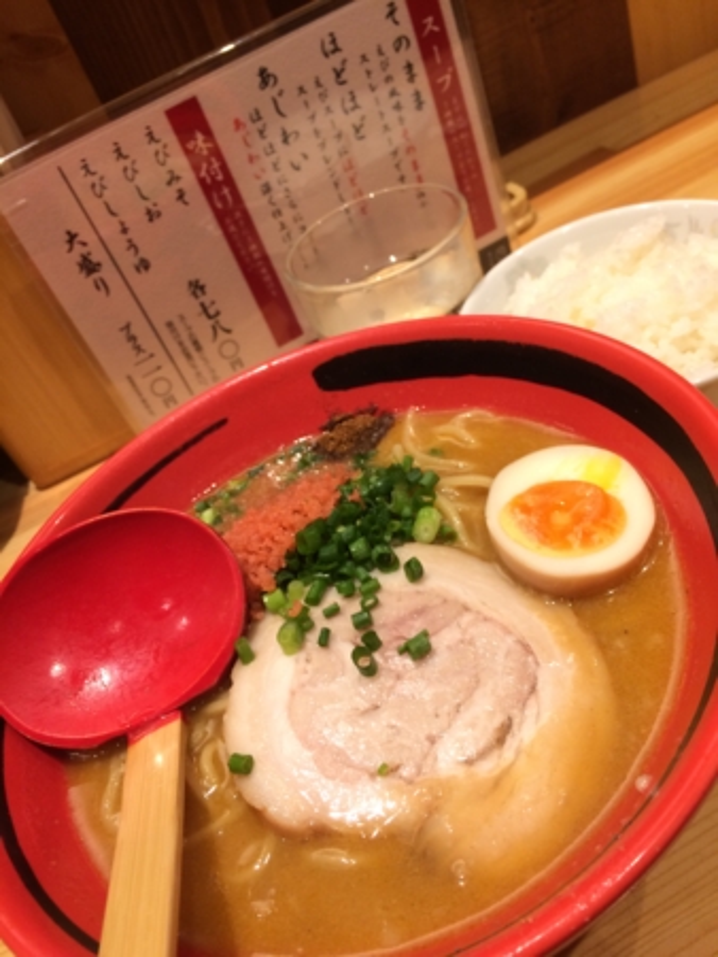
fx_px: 801
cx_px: 359
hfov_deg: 48.3
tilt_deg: -39.0
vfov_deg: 61.6
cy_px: 478
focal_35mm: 29
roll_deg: +27.5
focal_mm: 4.15
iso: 80
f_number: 2.2
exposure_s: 1/30
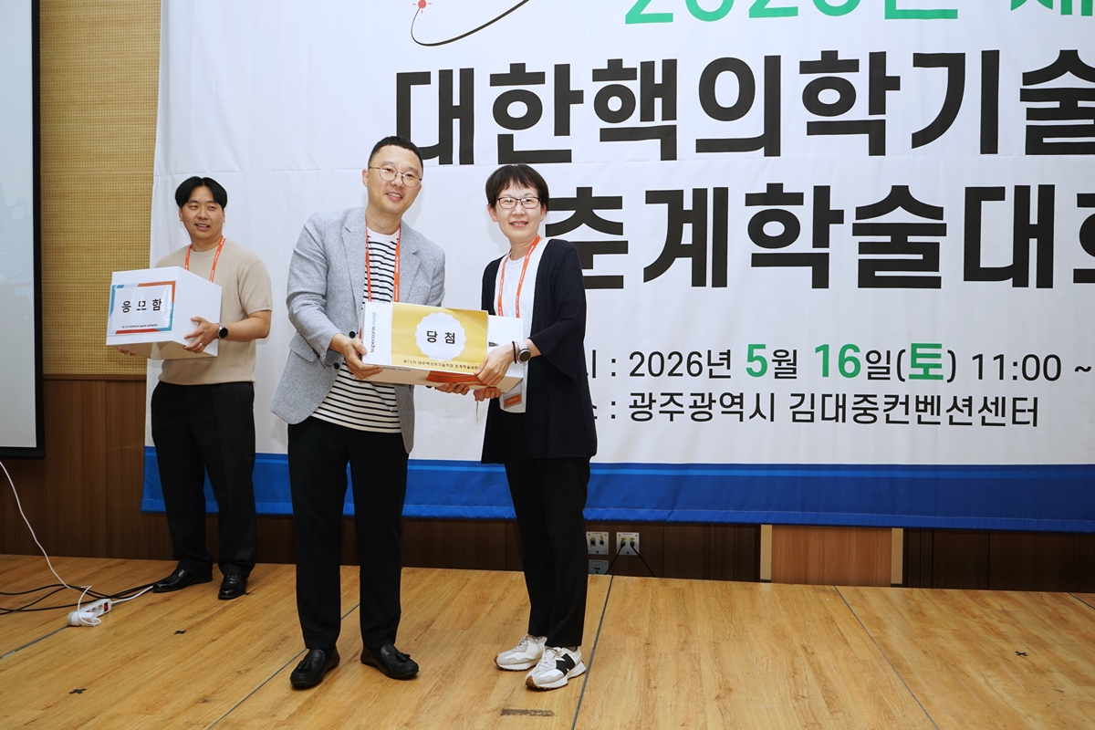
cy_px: 365
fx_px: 912
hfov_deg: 61.9
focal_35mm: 30
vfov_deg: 43.6
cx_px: 548
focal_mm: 30
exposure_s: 1/125
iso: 320
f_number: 6.3
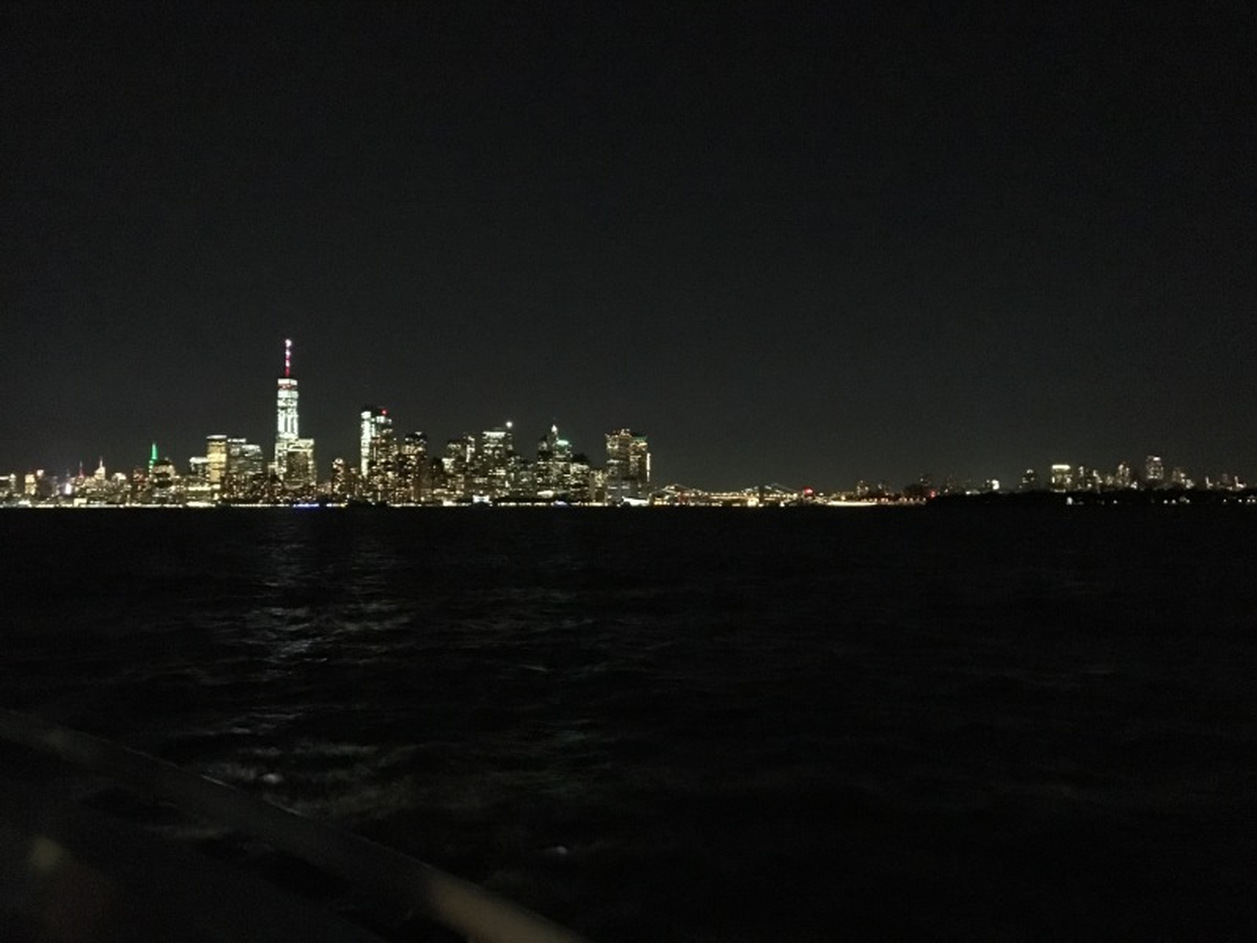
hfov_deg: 61.7
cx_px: 628
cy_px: 472
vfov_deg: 48.2
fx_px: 1053
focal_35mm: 29
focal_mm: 4.15
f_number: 2.2
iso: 2000
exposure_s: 1/15
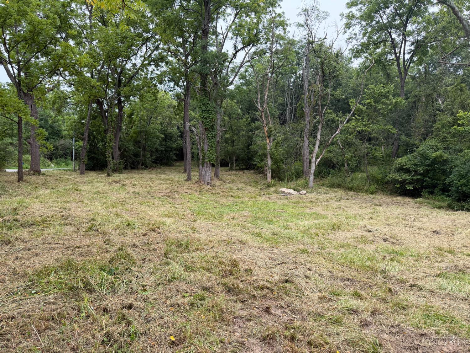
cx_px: 235
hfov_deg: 71.6
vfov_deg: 56.8
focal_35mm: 24
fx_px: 326
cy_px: 176
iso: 100
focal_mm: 6.76
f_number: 1.78
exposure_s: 1/878
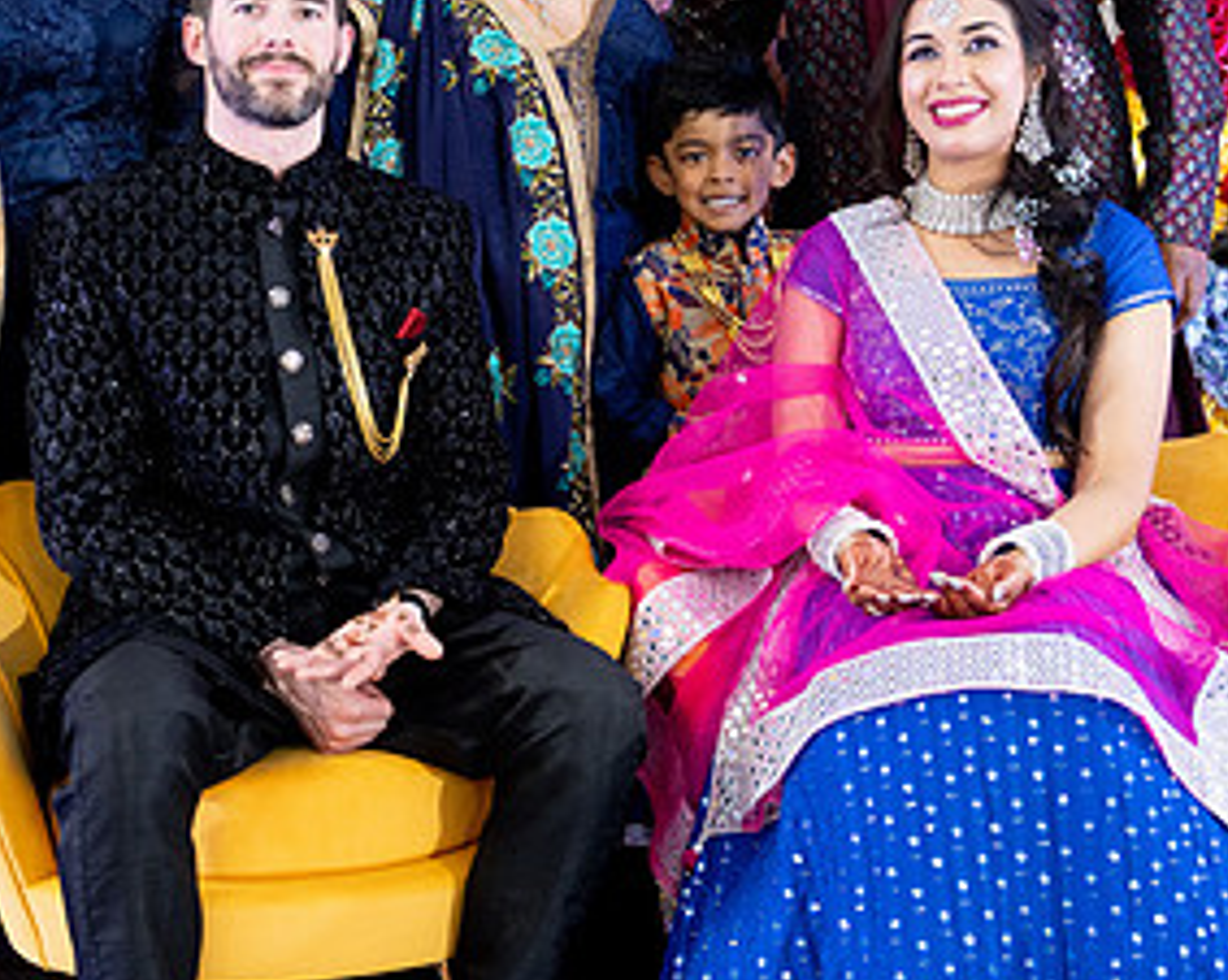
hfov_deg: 25.3
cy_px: 306
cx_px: 456
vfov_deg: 20.3
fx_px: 2724
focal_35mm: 75
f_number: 2.8
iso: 1250
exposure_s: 1/125
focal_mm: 39
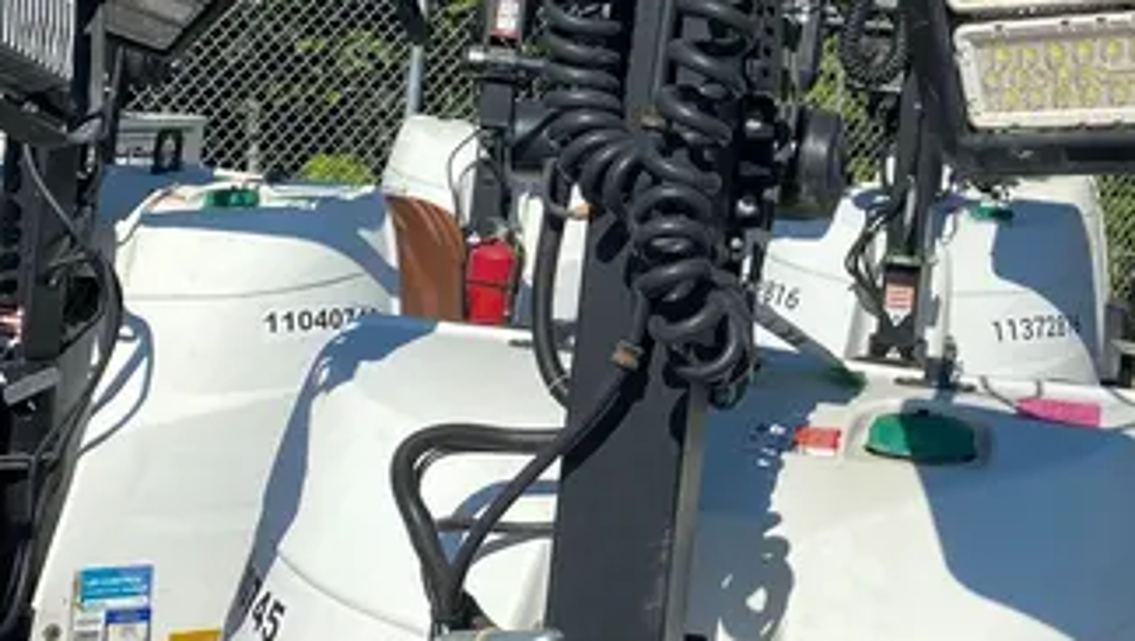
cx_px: 925
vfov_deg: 18.5
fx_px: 1928
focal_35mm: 64
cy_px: 30
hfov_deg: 31.8
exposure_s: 1/5025
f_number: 1.8
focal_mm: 4.25
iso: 32
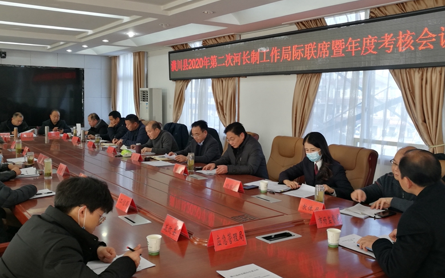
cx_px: 226
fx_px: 437
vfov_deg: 35.3
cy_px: 120
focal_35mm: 36
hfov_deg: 54.0
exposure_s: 1/50
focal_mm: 4.5
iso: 64
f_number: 2.2
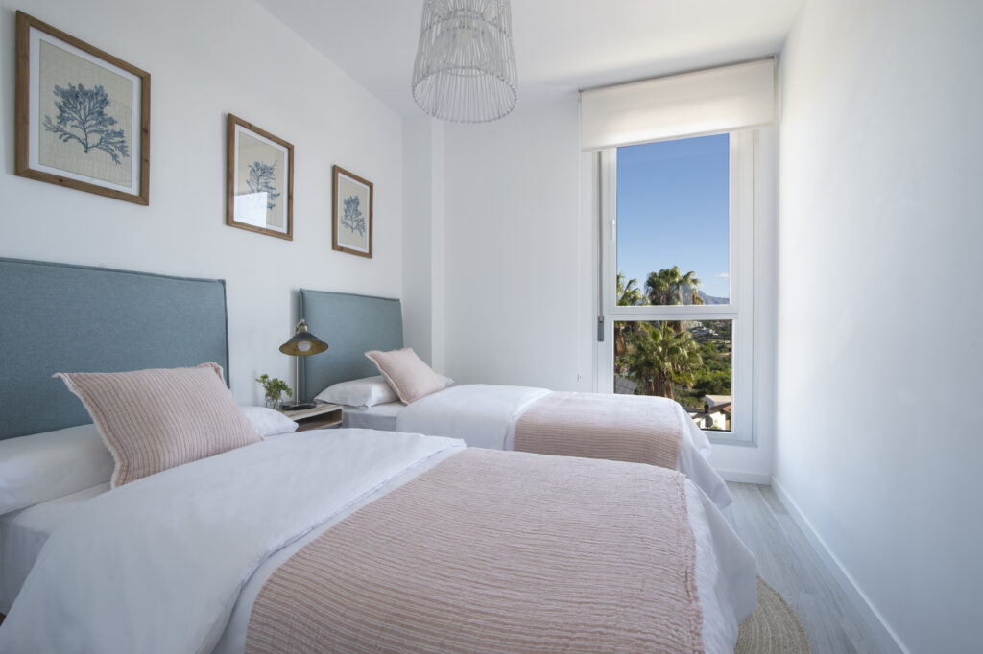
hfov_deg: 96.8
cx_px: 492
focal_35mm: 16
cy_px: 327
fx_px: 437
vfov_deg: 73.7
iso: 100
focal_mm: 16
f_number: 11
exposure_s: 1/4
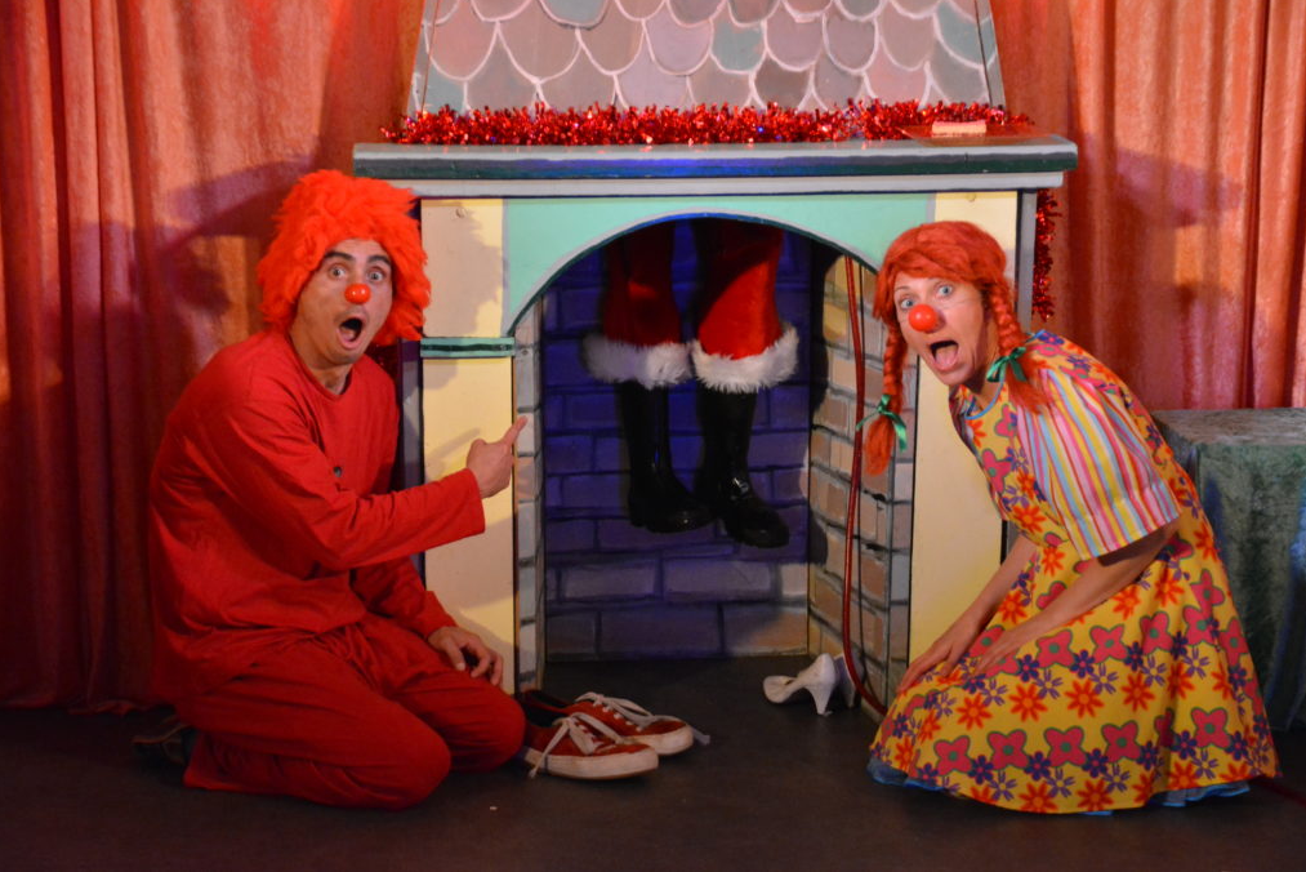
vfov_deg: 14.6
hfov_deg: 21.7
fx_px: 3411
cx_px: 655
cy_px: 433
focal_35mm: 94
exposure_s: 1/40
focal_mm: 62
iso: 3200
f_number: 5.3
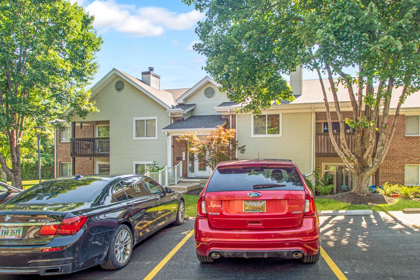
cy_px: 126
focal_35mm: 22
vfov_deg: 57.1
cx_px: 233
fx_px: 257
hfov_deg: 78.3
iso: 100
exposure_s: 1/125
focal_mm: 12
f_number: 5.6
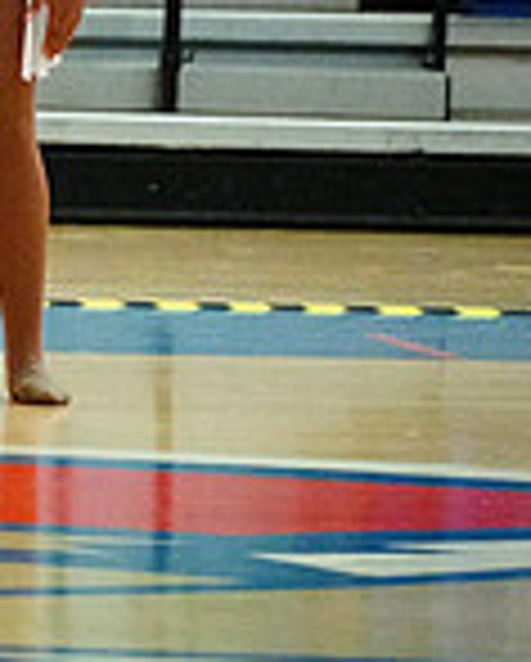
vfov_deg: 3.5
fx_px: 10861
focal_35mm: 554
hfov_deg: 2.8
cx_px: -747
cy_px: -43
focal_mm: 150
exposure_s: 1/1000
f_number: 4
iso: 25600
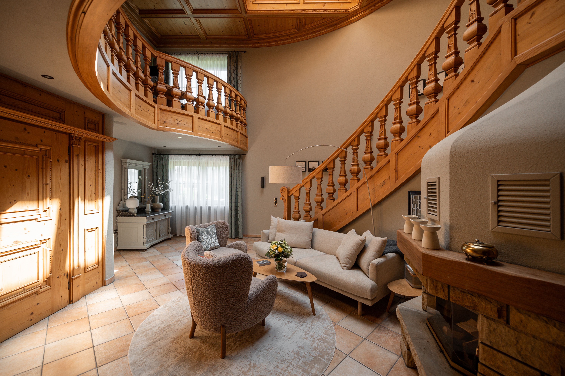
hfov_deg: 104.3
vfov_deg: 81.1
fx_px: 220
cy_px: 188
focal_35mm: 14
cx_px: 282
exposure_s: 1/400
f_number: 4
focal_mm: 14
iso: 800
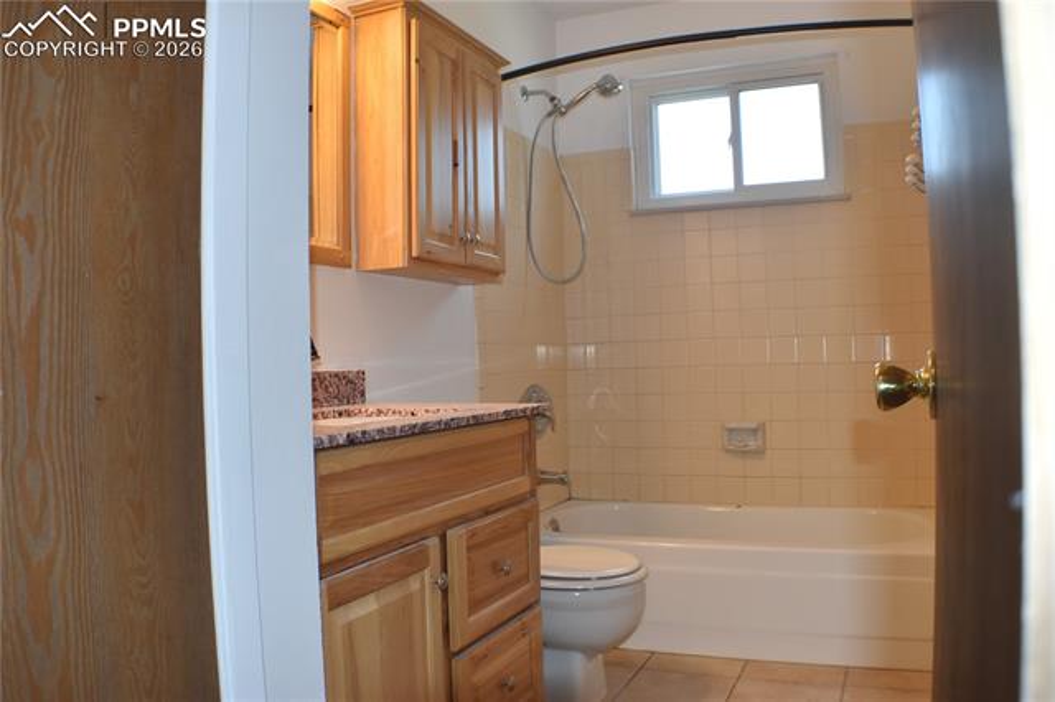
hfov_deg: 49.6
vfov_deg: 34.2
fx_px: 1142
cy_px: 351
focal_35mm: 39
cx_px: 528
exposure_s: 1/125
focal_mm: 26
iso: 720
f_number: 5.6
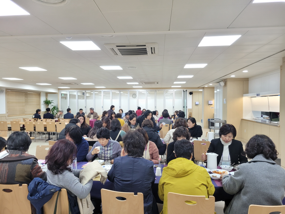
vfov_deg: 53.1
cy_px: 107
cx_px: 142
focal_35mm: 26
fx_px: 214
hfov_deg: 67.3
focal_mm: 5.4
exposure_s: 1/120
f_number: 1.8
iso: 250
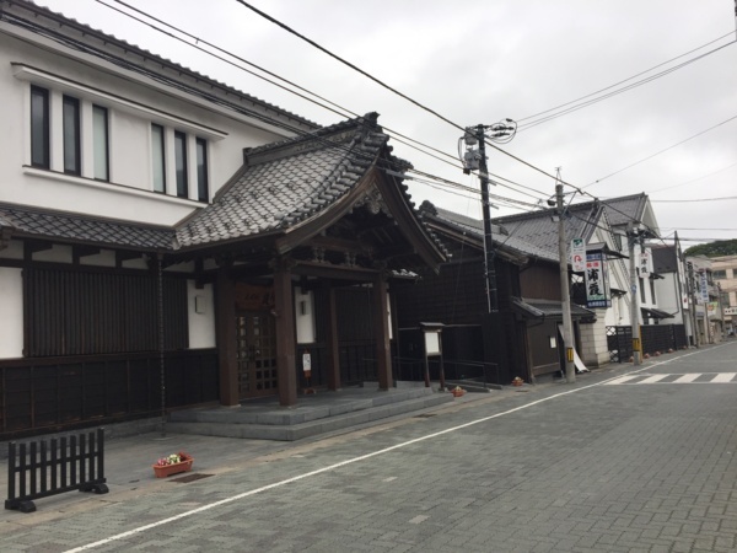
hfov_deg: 61.7
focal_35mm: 29
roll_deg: +2.9
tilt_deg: +5.6
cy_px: 276
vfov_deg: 48.2
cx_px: 368
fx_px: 617
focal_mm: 4.15
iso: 32
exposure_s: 1/344
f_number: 2.2
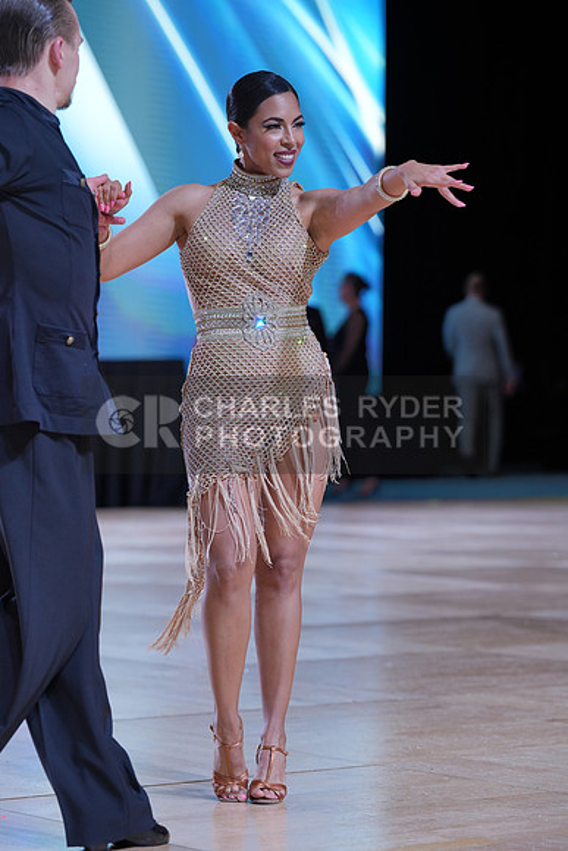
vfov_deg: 15.3
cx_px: 284
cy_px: 426
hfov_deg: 10.2
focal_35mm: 134
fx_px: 3169
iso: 640
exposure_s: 1/400
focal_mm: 134
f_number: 4
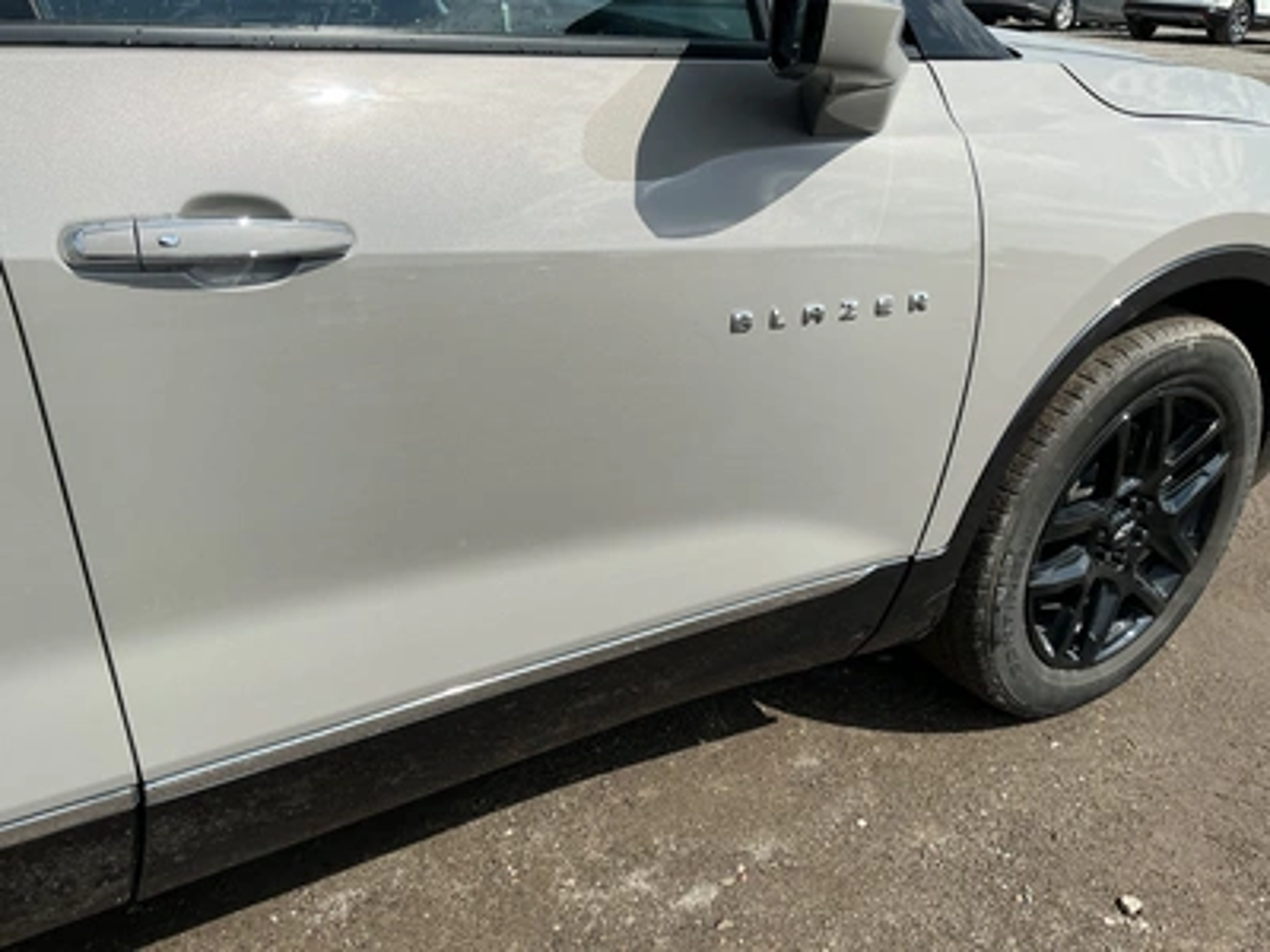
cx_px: 635
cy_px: 476
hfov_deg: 63.4
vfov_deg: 49.7
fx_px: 1027
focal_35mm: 28
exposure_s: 1/2227
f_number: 1.8
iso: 25
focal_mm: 3
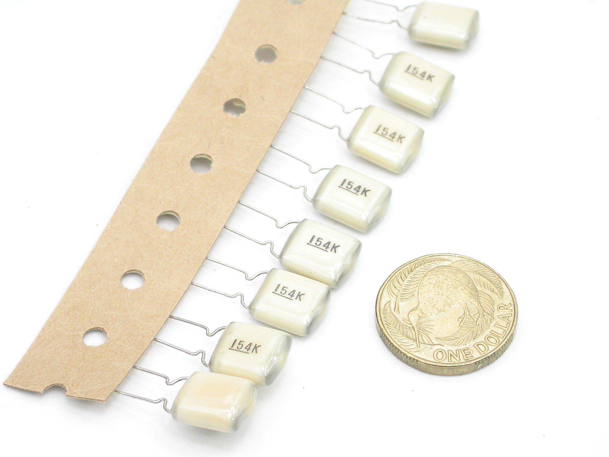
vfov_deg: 9.6
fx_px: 2709
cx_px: 304
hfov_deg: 12.8
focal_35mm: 154
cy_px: 228
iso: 100
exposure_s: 1/32.3
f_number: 5.8
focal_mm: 32
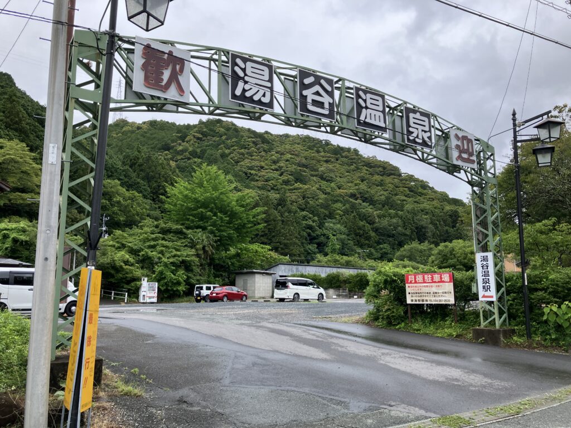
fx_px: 462
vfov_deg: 49.7
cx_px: 286
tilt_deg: +10.5
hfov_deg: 63.4
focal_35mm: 28
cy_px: 214
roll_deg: +1.0
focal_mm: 3.99
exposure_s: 1/823
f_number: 1.8
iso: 32
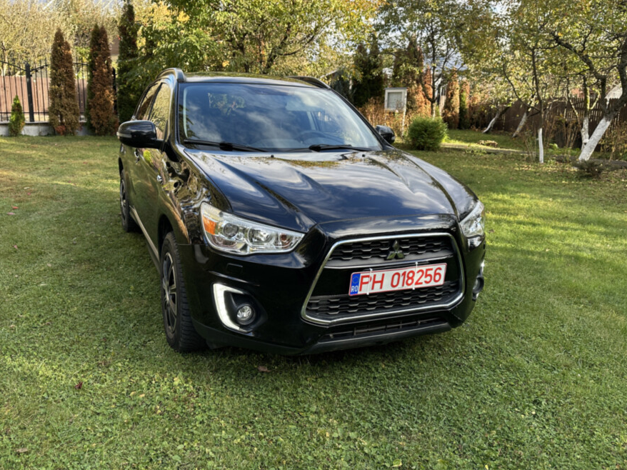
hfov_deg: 63.4
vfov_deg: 49.6
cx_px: 289
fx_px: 507
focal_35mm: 28
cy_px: 205
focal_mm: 6.86
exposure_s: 1/484
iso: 80
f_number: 1.78
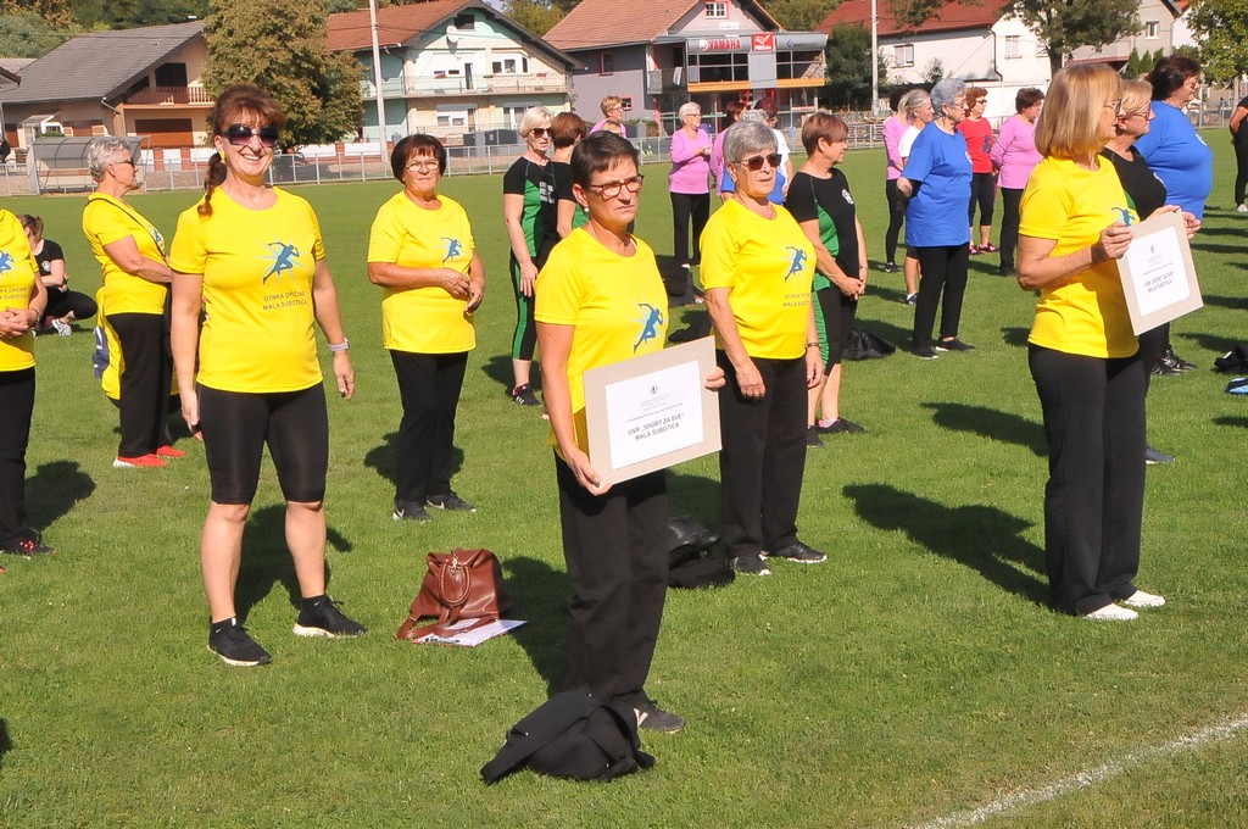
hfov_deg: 33.4
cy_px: 414
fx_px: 2077
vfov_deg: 22.6
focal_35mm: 60
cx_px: 624
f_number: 18
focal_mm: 40
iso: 2000
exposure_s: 1/1250
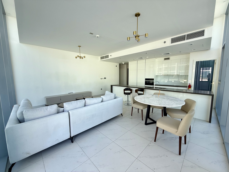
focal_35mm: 14
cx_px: 114
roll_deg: +0.7
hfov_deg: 102.1
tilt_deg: -5.3
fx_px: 93
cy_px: 86
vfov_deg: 85.7
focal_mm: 2.22
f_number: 2.2
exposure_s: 1/141
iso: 50
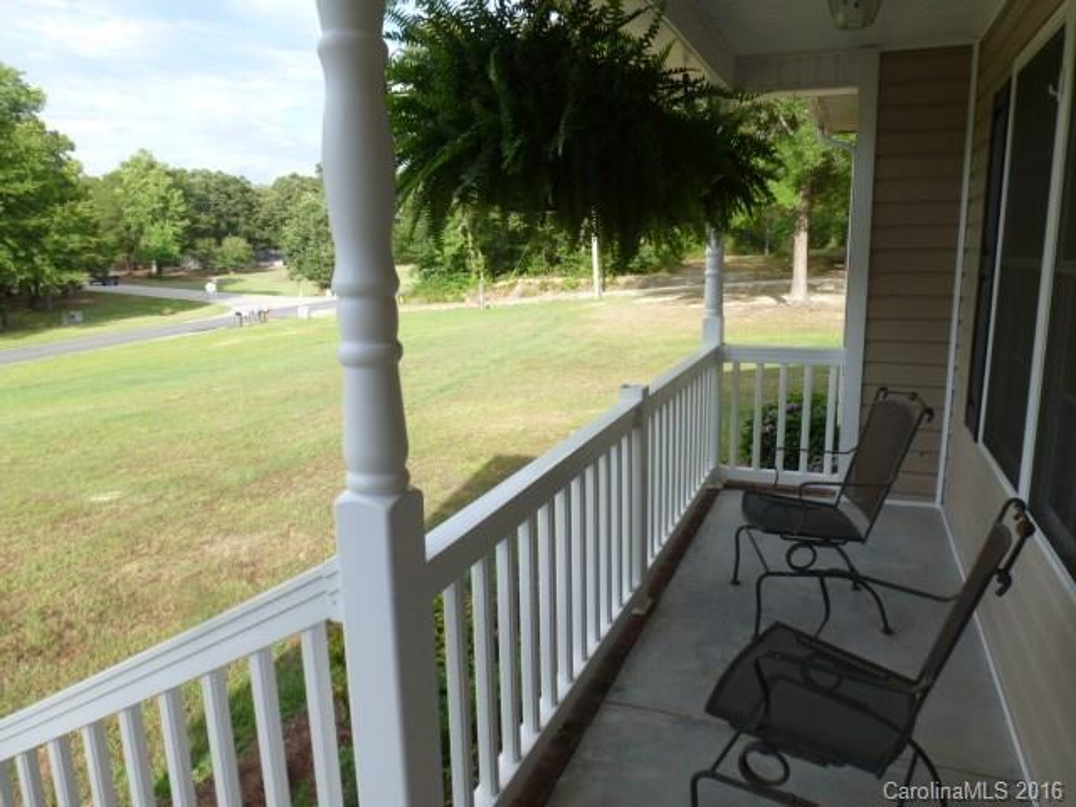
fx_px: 746
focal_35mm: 24
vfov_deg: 56.8
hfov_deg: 71.6
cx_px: 538
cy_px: 404
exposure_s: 1/200
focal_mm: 4.3
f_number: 4
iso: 100
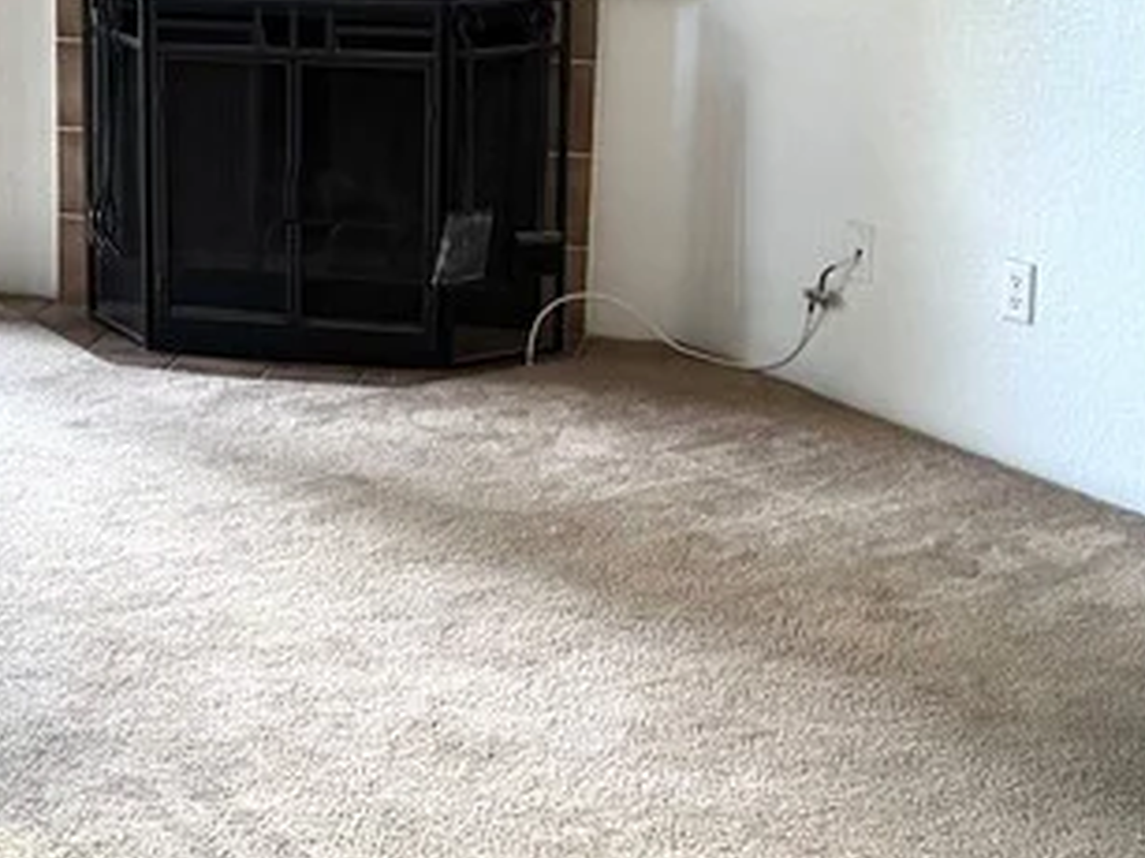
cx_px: 246
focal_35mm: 80
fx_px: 2645
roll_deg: -0.4
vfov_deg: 18.2
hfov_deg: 24.1
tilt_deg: -12.4
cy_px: 157
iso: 160
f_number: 1.78
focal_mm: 6.76
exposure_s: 1/120
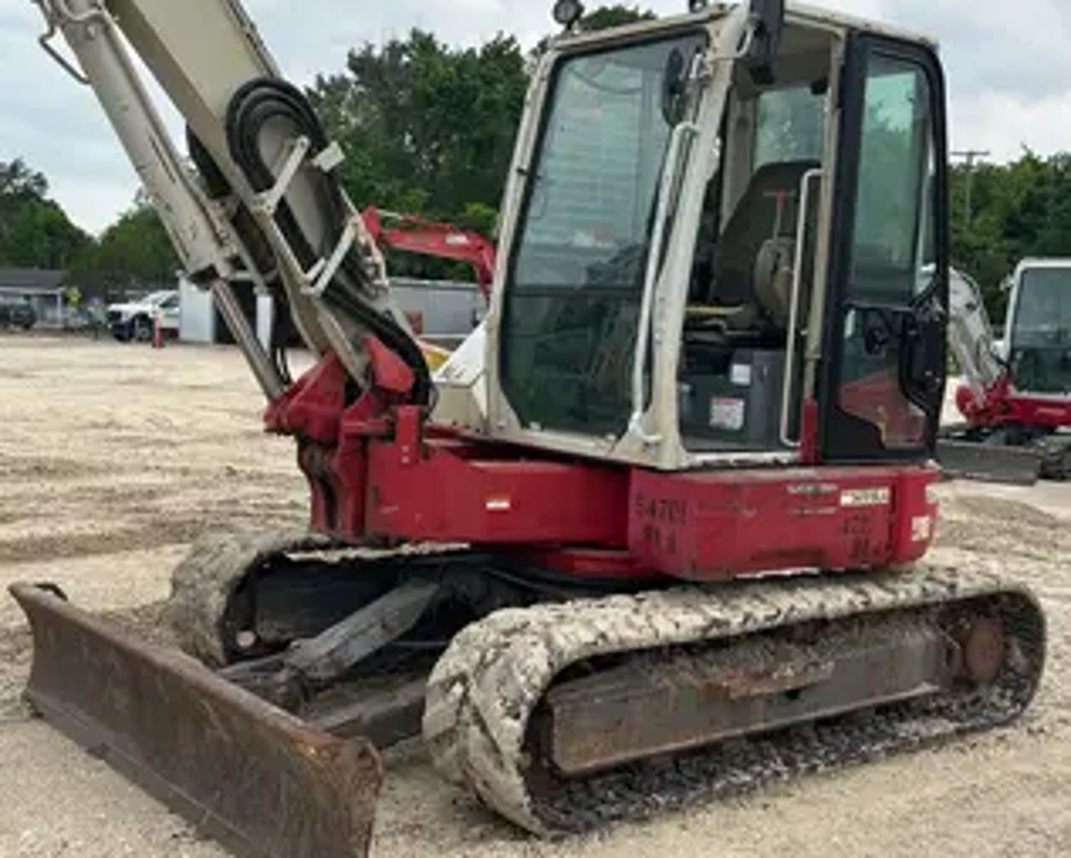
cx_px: 436
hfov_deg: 41.8
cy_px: 441
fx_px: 1396
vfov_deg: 34.2
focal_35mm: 44
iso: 50
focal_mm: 5.7
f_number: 1.5
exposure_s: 1/1901
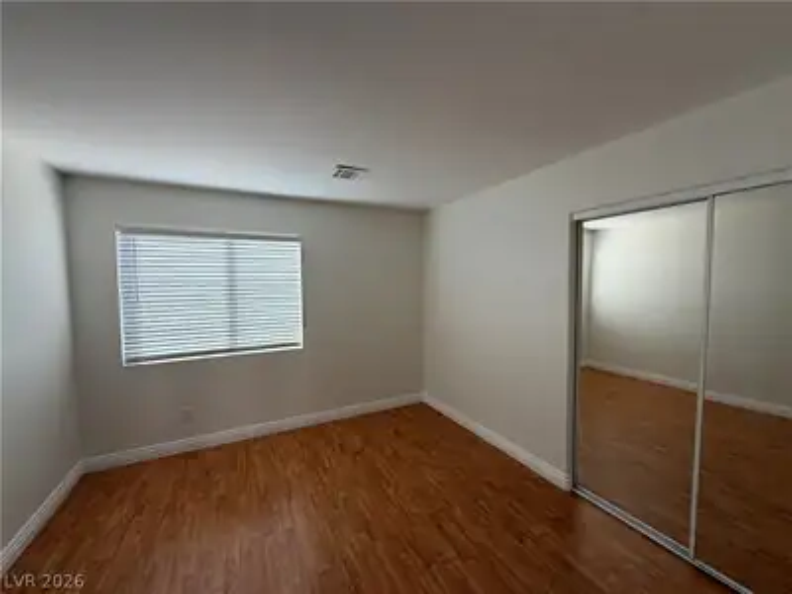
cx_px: 396
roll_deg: +0.4
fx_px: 320
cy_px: 297
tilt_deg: -1.6
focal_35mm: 14
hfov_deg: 102.1
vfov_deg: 85.7
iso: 40
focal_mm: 2.22
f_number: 2.2
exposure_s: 1/157
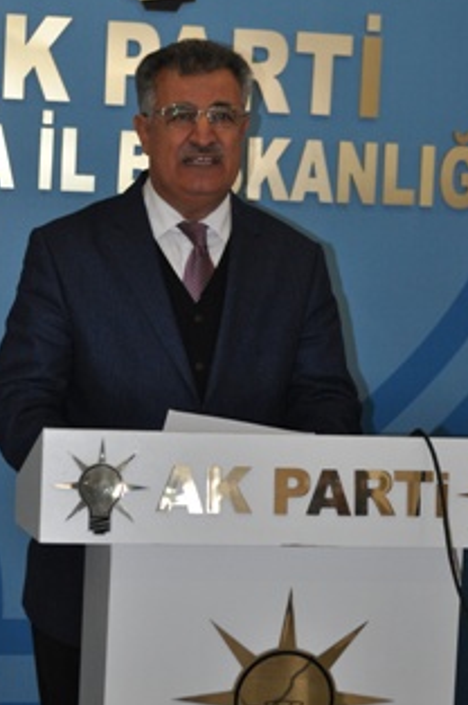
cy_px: 255
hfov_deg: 15.8
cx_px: 194
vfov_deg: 23.6
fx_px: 1681
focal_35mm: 86
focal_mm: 40
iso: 800
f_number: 5.3
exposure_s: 1/60
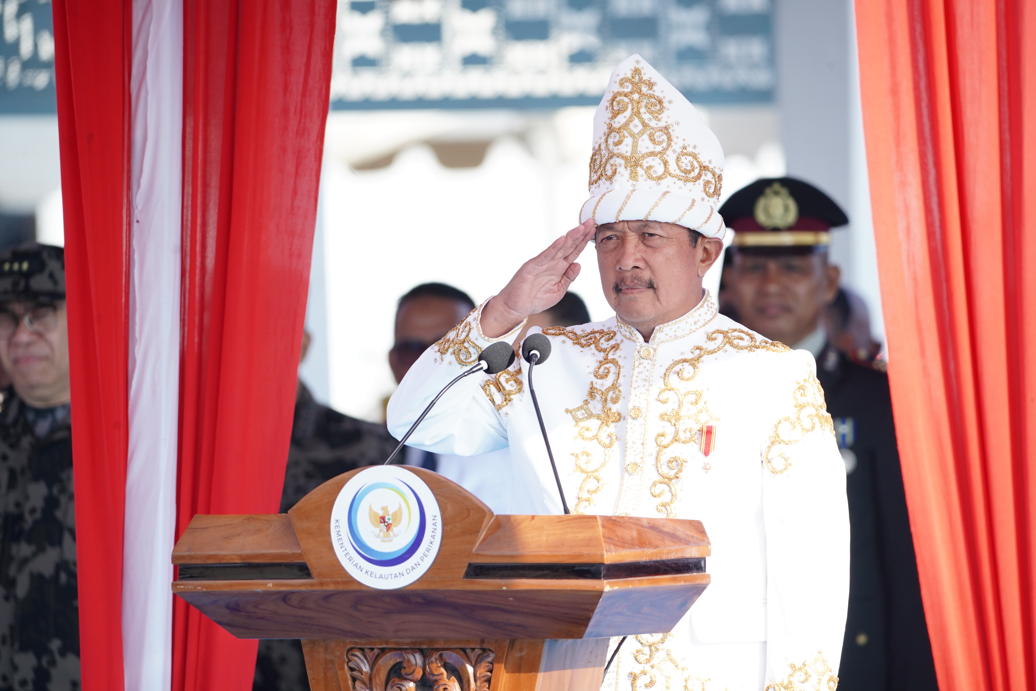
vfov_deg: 1.7
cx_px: 518
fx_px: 23020
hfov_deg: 2.6
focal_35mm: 800
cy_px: 346
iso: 1000
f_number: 8
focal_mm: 800
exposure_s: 1/640
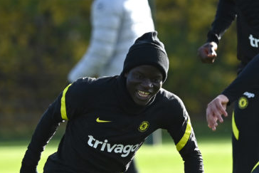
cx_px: 168
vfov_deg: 1.2
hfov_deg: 1.8
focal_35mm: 1124
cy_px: 134
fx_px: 8089
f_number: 5
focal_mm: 400
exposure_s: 1/1600
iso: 640
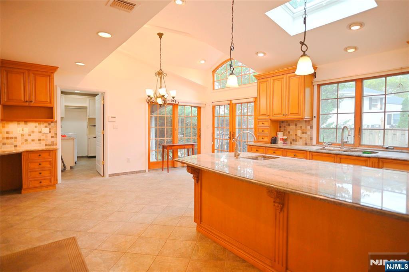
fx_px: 216
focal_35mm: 19
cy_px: 136
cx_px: 204
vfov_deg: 64.5
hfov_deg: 87.0
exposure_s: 1/250
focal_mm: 13
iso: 220
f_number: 1.4
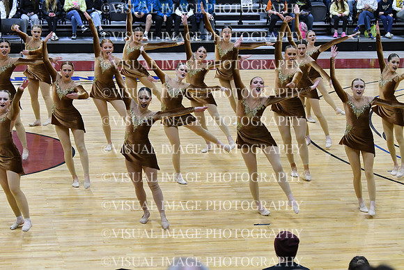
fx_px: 1179
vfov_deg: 13.0
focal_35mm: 105
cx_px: 202
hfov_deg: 19.5
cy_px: 135
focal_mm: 70
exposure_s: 1/400
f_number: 4
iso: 5000
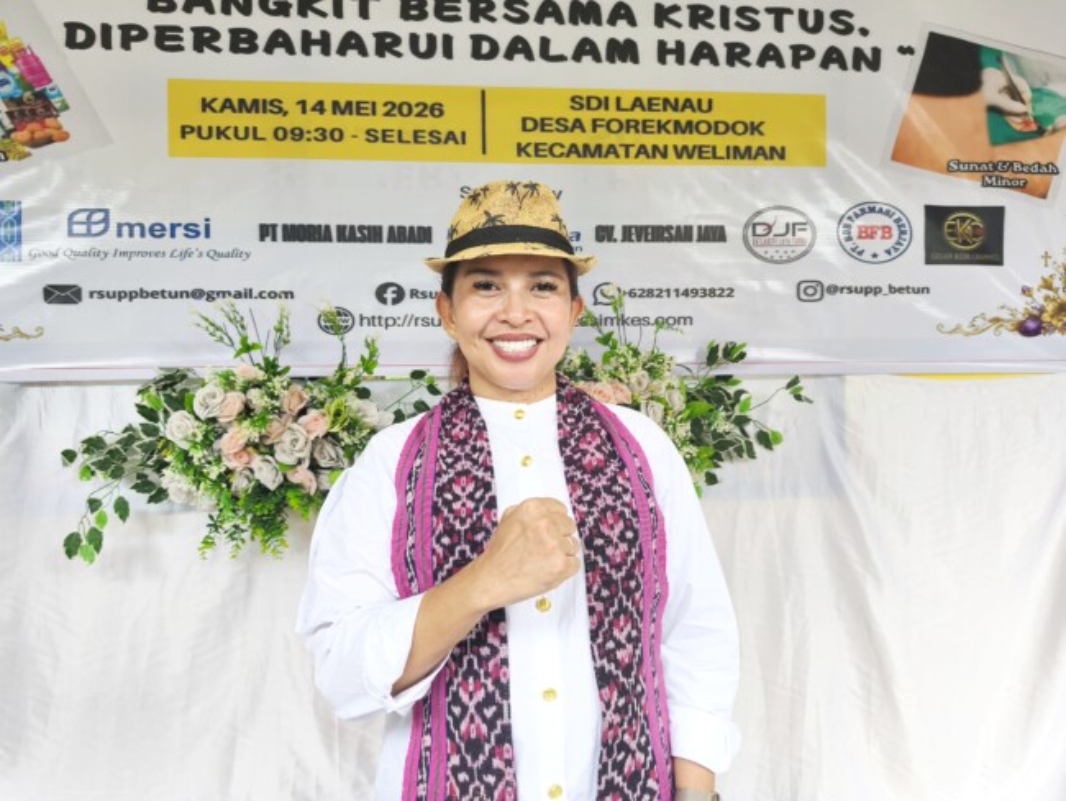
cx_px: 533
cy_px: 400
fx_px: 709
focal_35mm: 23
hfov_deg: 73.9
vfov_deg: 58.9
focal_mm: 6.18
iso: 160
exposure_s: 1/99.9
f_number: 1.65
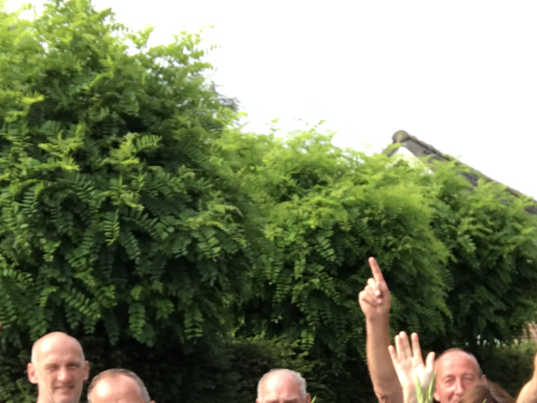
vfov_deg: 19.4
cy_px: 389
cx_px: 305
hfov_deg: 26.3
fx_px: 1149
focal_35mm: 74
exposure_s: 1/379
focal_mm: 2.87
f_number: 2.2
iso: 25
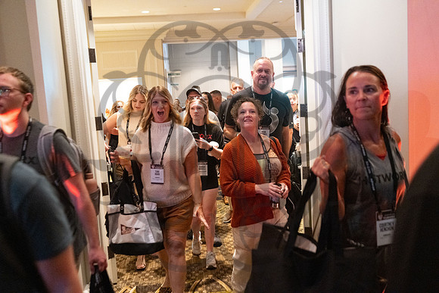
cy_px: 146
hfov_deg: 54.4
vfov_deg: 37.9
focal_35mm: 35
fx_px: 427
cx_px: 220
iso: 4000
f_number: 2.8
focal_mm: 35
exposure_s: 1/160
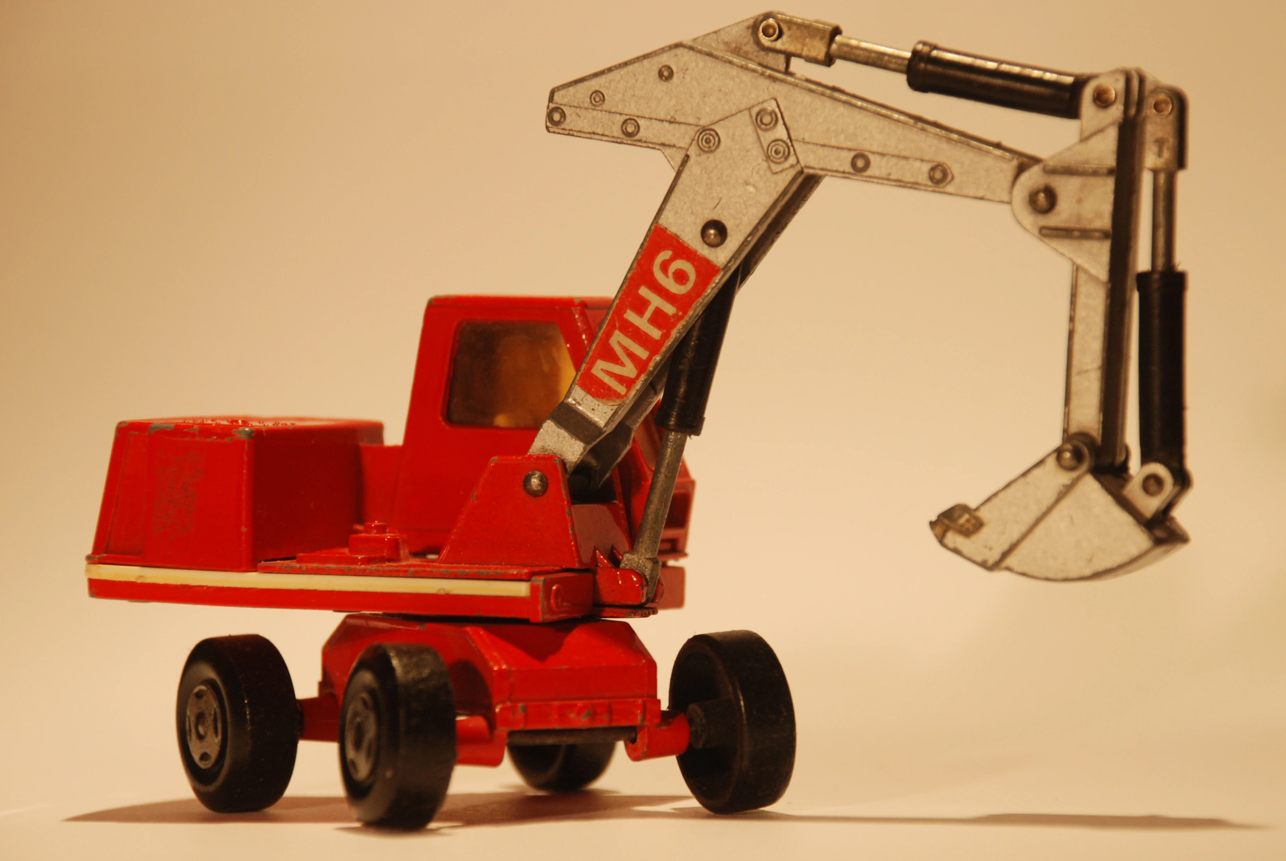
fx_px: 5651
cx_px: 669
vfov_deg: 8.7
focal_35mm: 158
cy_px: 410
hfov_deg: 13.0
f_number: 5.6
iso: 400
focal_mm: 100
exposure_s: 1/60
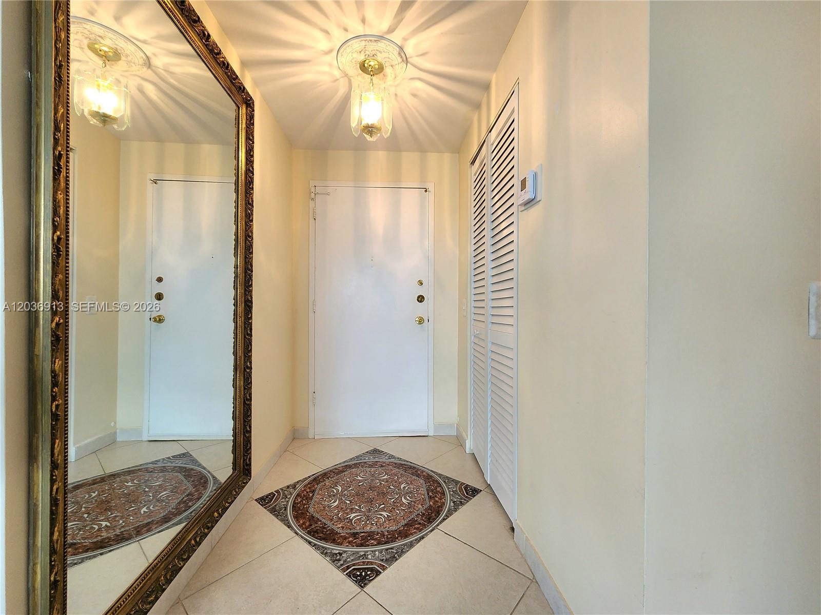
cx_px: 410
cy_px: 308
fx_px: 308
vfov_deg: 89.9
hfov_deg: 106.2
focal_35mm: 13
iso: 160
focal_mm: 2.2
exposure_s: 1/60.2
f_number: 2.2
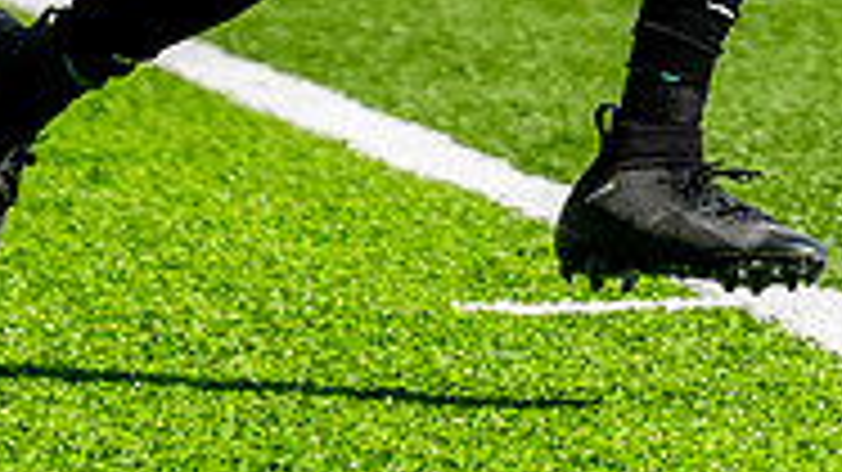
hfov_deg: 2.1
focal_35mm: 1017
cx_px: 1019
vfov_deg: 1.2
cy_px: -663
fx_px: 22696
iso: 400
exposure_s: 1/2000
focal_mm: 200
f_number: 2.8
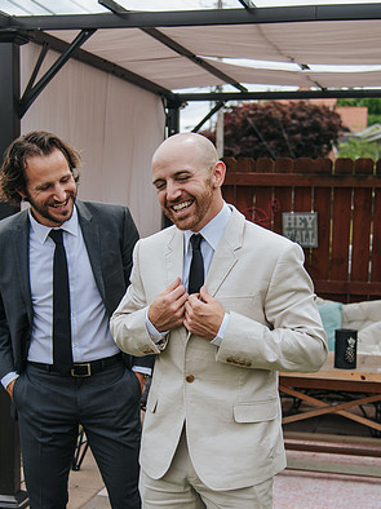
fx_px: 926
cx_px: 187
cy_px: 282
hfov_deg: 23.3
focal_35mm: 63
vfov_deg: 30.7
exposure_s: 1/500
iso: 100
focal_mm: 38
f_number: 4
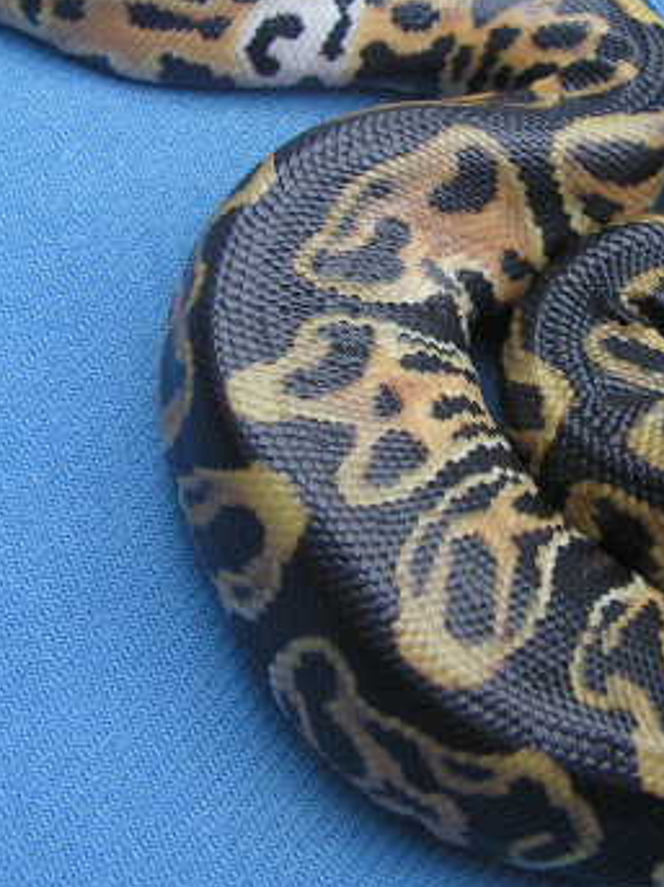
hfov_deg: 20.6
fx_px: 1817
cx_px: 483
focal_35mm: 71
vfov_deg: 27.3
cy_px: 339
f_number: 3.2
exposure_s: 1/40
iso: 100
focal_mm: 6.4
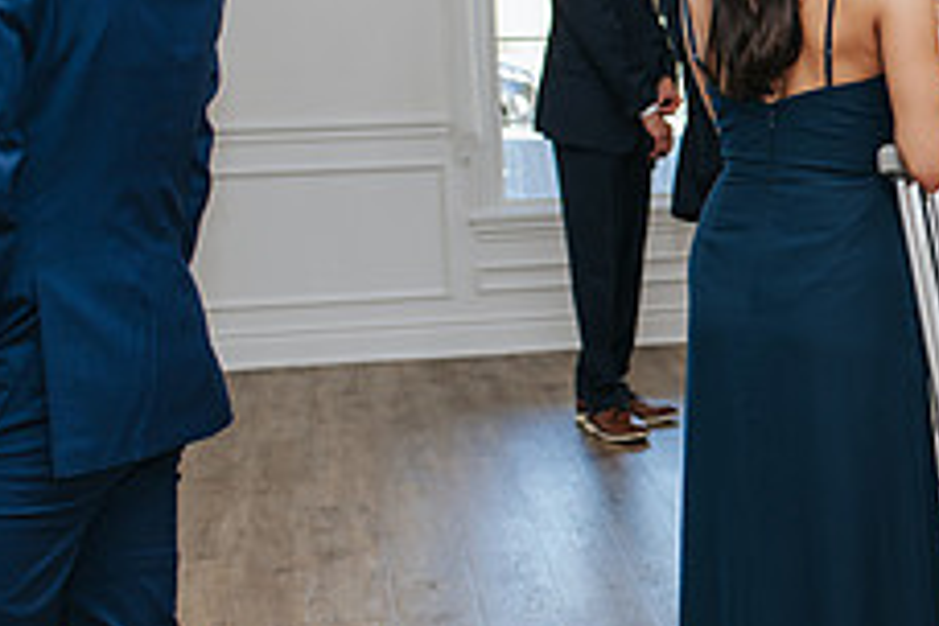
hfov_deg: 21.8
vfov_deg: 15.4
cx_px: 1005
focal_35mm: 89
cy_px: 297
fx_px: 2321
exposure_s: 1/200
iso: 640
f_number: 3.2
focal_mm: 35
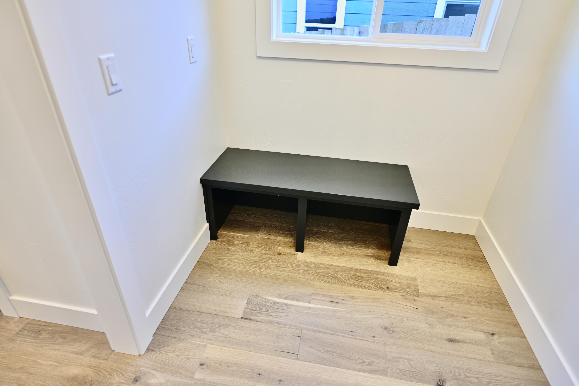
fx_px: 322
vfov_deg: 61.9
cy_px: 193
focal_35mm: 20
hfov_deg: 84.0
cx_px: 290
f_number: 1.8
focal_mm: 20
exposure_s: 1/50
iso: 125
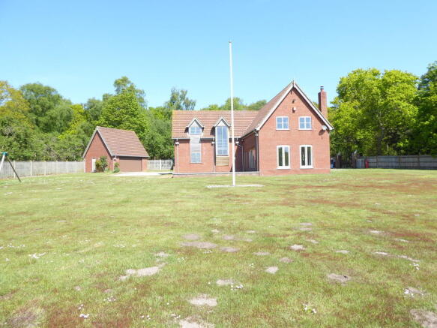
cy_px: 164
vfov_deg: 56.8
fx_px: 303
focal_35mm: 24
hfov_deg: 71.6
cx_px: 218
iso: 80
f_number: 3.5
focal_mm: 4.3
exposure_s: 1/250
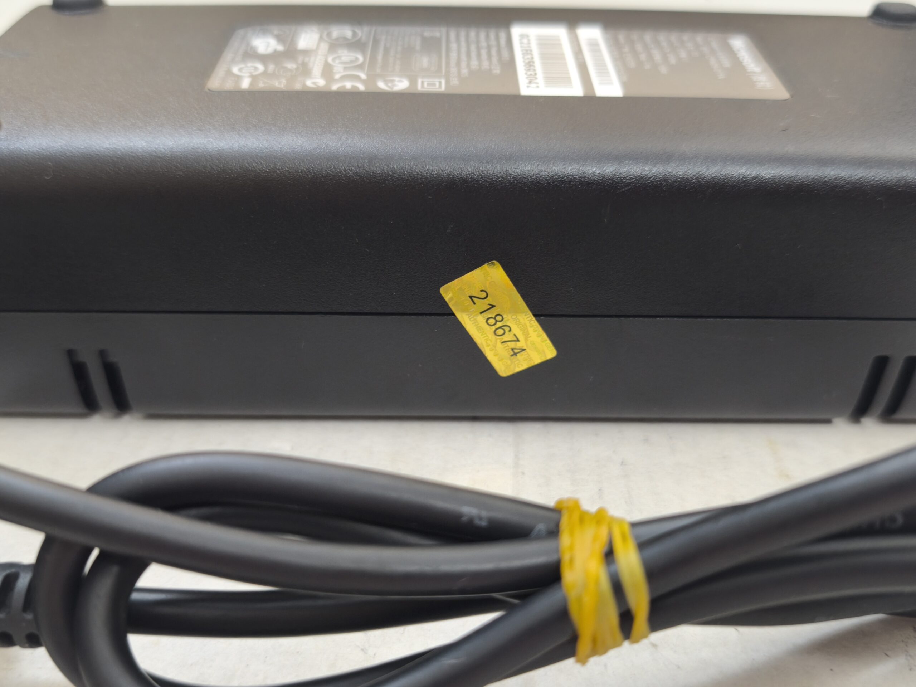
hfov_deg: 52.6
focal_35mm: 35
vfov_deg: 40.7
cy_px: 344
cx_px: 458
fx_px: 926
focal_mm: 6.57
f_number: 1.6
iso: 640
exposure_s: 1/33.3
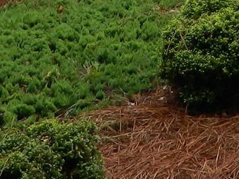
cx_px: 303
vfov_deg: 7.3
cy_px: -341
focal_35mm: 181
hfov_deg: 10.7
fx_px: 1249
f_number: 3.2
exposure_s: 1/100
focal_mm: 5.6
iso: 80
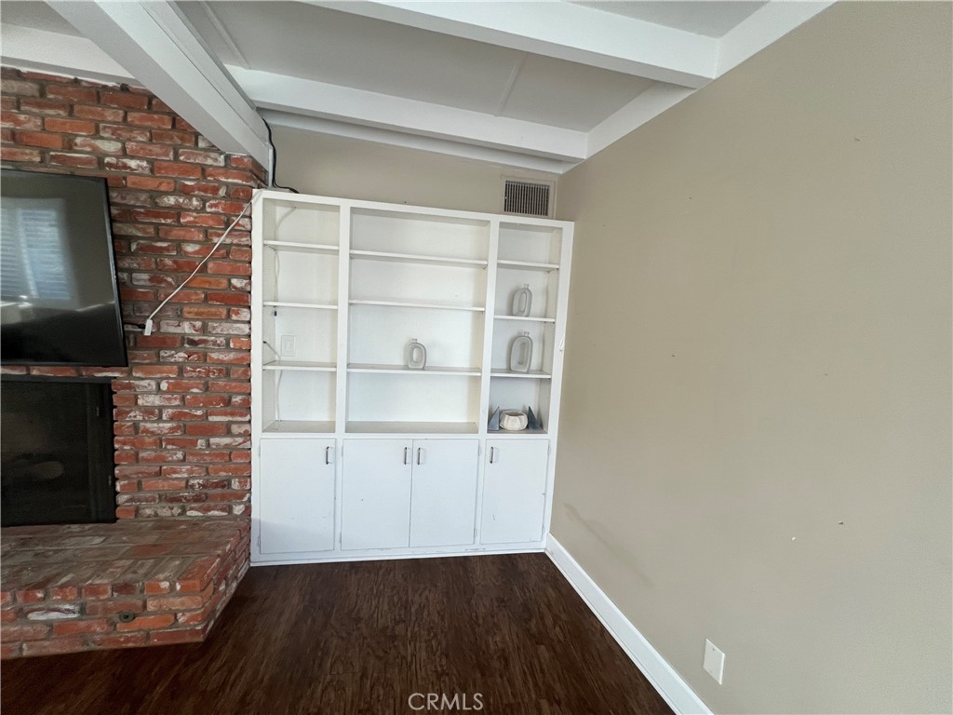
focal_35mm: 13
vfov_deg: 89.9
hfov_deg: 106.2
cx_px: 476
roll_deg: -2.1
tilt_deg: -4.3
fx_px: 358
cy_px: 358
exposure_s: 1/99
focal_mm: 1.57
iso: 100
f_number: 1.8
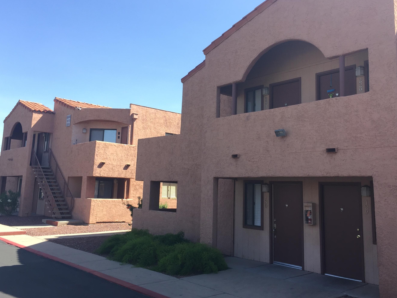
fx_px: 378
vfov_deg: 42.9
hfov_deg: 55.4
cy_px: 138
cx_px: 202
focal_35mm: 33
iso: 32
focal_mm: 4.15
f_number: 2.2
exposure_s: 1/682
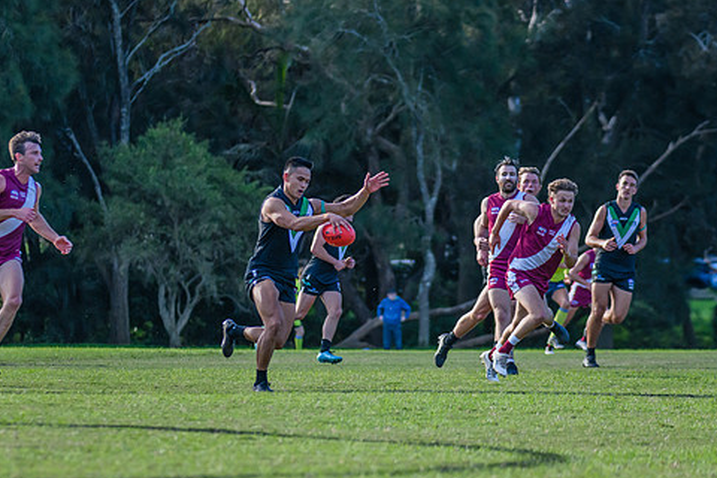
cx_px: 372
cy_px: 287
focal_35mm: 279
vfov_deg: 4.9
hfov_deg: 7.4
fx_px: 5556
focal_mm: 170
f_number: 4
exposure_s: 1/2500
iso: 1400
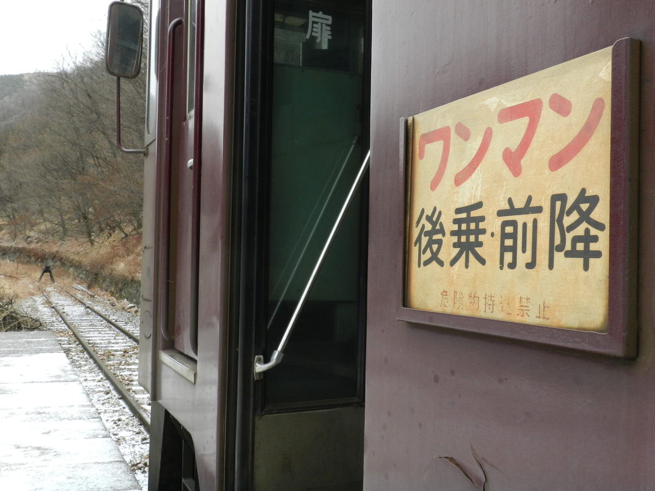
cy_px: 246
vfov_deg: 37.7
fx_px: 719
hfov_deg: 49.0
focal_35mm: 38
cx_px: 328
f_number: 5.6
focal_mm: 6.7
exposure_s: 1/50
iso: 160
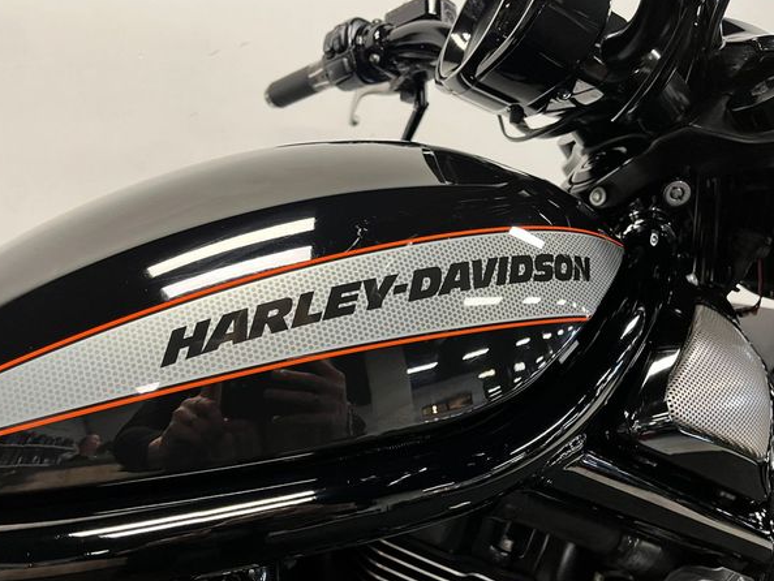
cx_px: 378
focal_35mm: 28
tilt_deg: -14.9
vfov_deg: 49.8
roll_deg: +1.0
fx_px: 626
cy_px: 300
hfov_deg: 63.4
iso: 160
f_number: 1.6
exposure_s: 1/50
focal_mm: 5.1
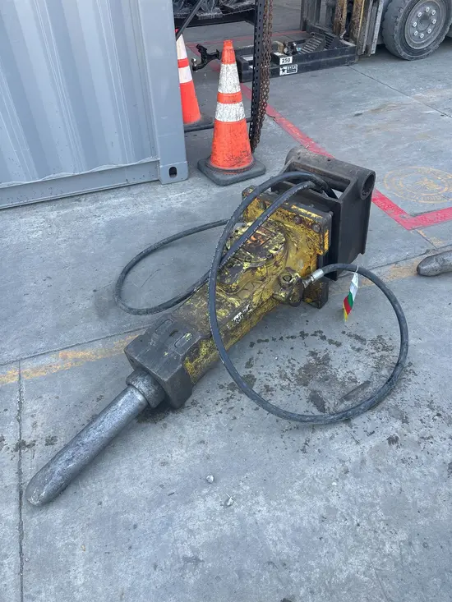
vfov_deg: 67.3
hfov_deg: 53.1
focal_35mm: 26
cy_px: 301
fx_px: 453
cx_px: 226
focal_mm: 5.96
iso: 40
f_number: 1.6
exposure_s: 1/121
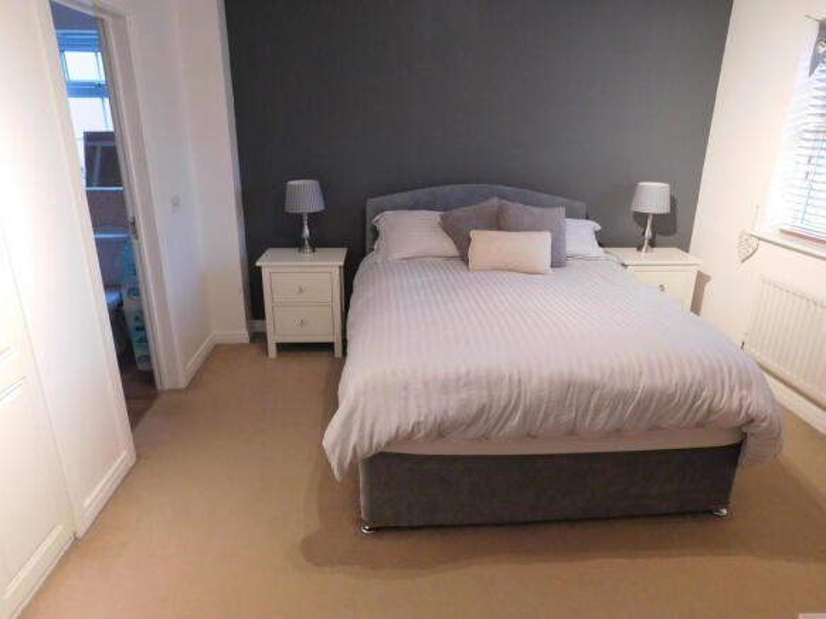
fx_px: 549
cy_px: 310
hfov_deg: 73.9
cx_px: 413
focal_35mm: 23
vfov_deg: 58.9
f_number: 3
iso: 400
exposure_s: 1/15
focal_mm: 4
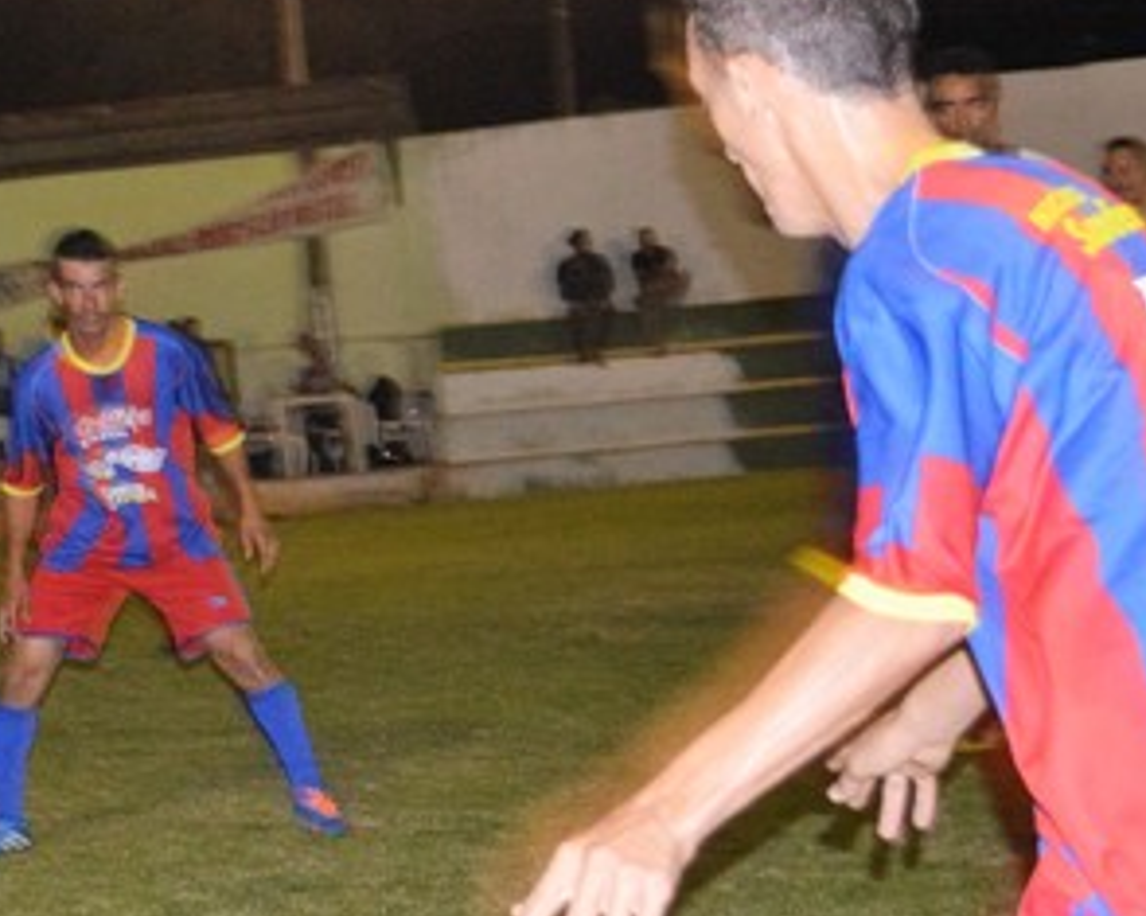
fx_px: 3018
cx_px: 62
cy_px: 649
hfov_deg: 20.9
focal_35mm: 89
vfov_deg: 17.2
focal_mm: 29
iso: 1600
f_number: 4.5
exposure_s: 1/60
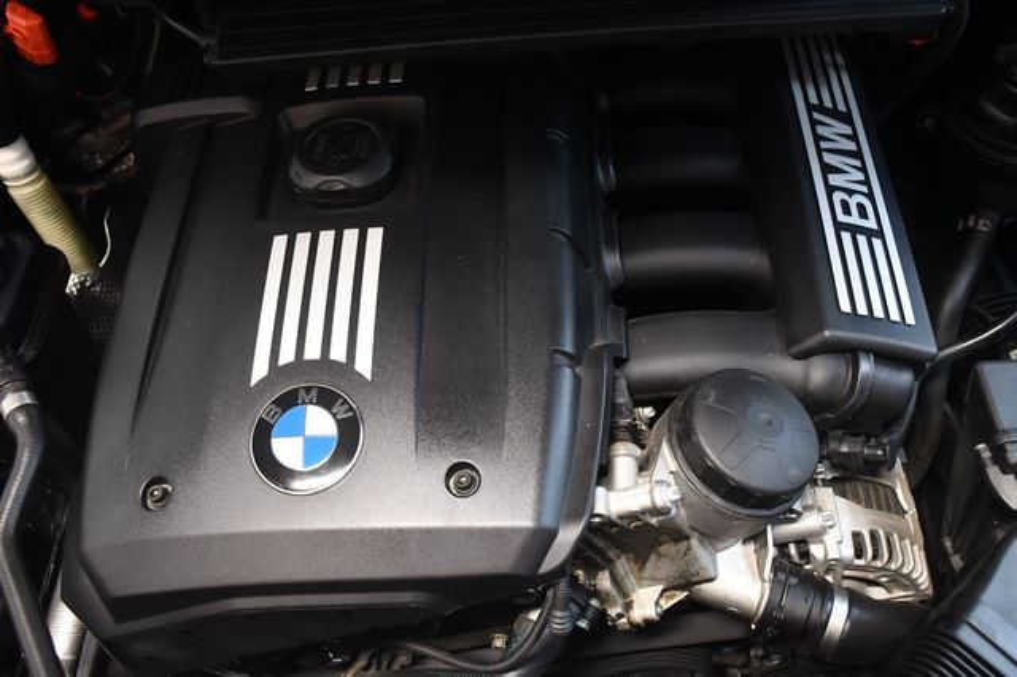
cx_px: 508
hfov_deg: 55.8
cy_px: 338
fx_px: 960
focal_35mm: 34
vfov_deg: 38.8
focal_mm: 23
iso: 4500
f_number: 3.8
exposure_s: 1/60
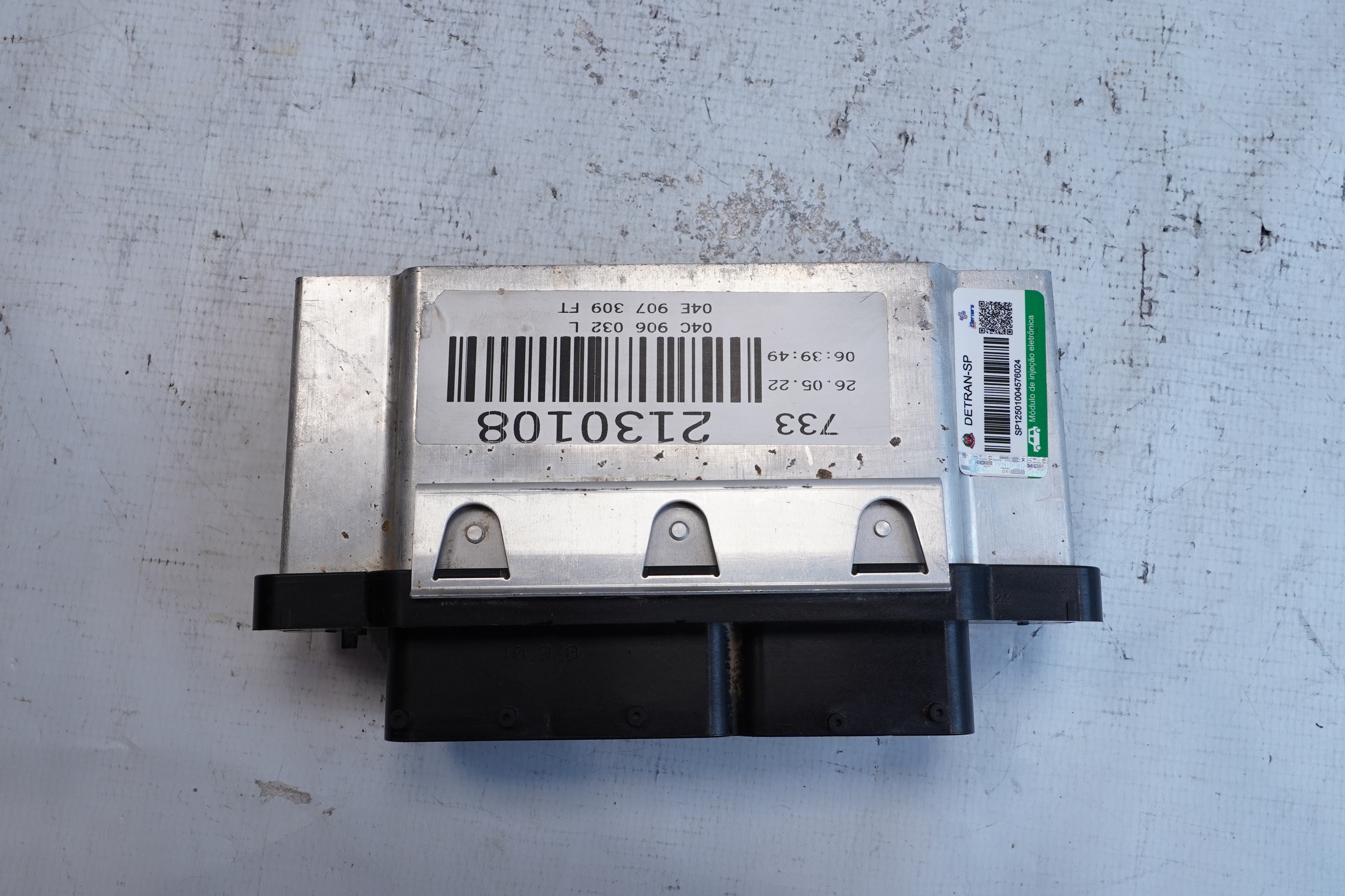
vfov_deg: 46.4
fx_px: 1046
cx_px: 672
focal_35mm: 28
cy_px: 448
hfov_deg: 65.5
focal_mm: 19
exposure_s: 1/40
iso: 320
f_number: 10
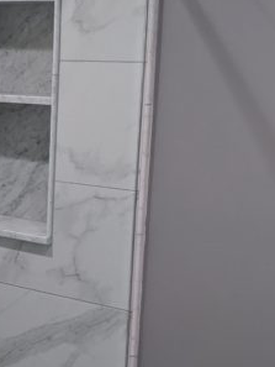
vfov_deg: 20.8
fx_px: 984
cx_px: 6
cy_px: 310
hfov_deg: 15.6
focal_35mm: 93
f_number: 1.73
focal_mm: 4.38
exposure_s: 1/40
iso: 63
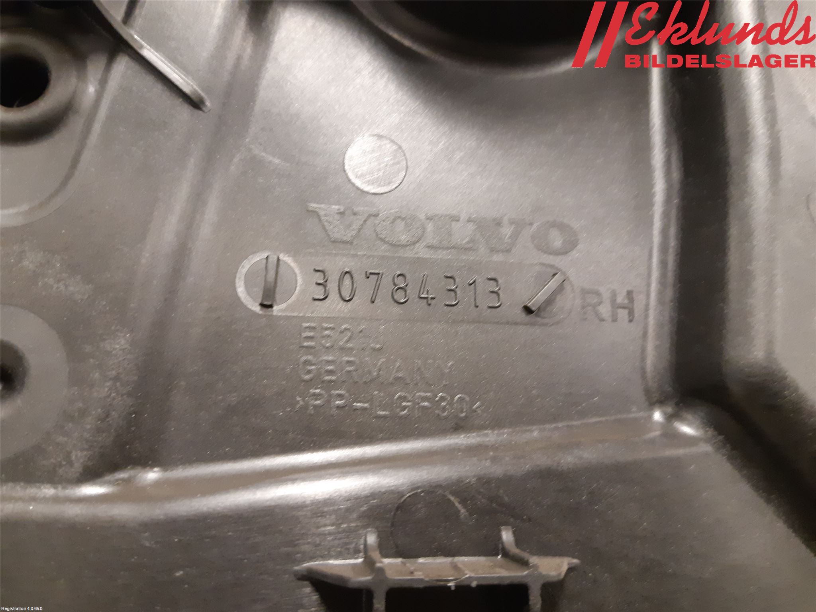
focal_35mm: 26
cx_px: 408
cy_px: 306
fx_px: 613
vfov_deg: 53.1
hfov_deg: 67.3
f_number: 1.7
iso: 400
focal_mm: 3.93
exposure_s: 1/25
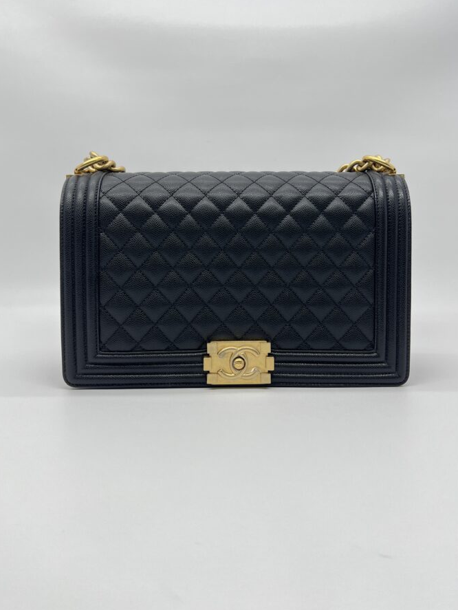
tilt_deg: -4.9
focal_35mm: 30
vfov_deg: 59.7
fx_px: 529
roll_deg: -0.3
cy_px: 260
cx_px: 235
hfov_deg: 46.8
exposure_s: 1/117
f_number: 1.5
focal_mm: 5.7
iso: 32
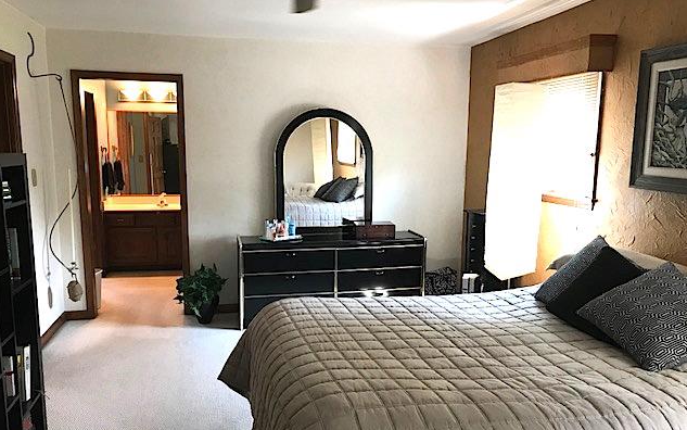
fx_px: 562
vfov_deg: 41.8
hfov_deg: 62.9
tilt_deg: -10.2
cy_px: 242
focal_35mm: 30
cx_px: 342
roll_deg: -0.2
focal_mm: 3.99
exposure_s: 1/17
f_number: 1.8
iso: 40
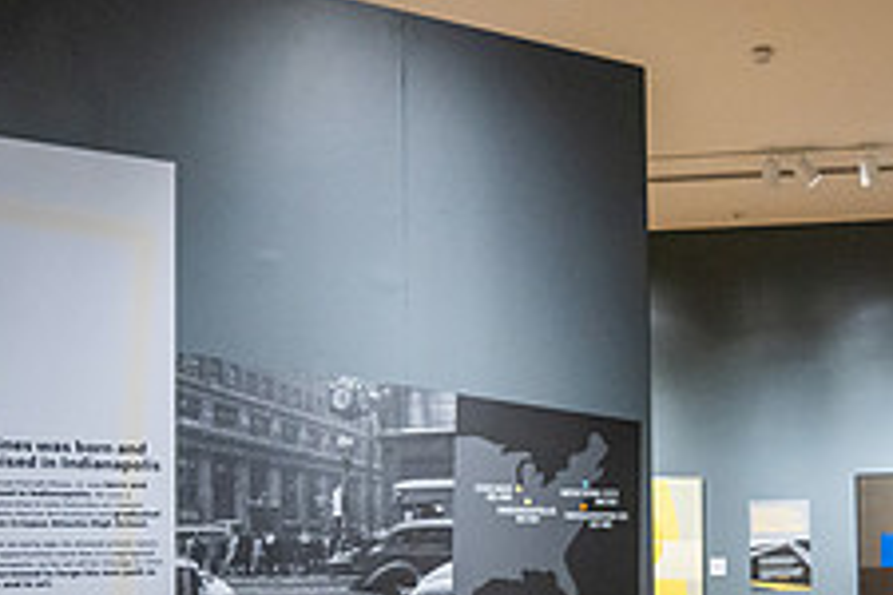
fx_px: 918
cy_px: 537
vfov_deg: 34.0
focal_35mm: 37
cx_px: 633
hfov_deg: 50.4
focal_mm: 14
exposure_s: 1/200
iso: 1000
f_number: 2.8
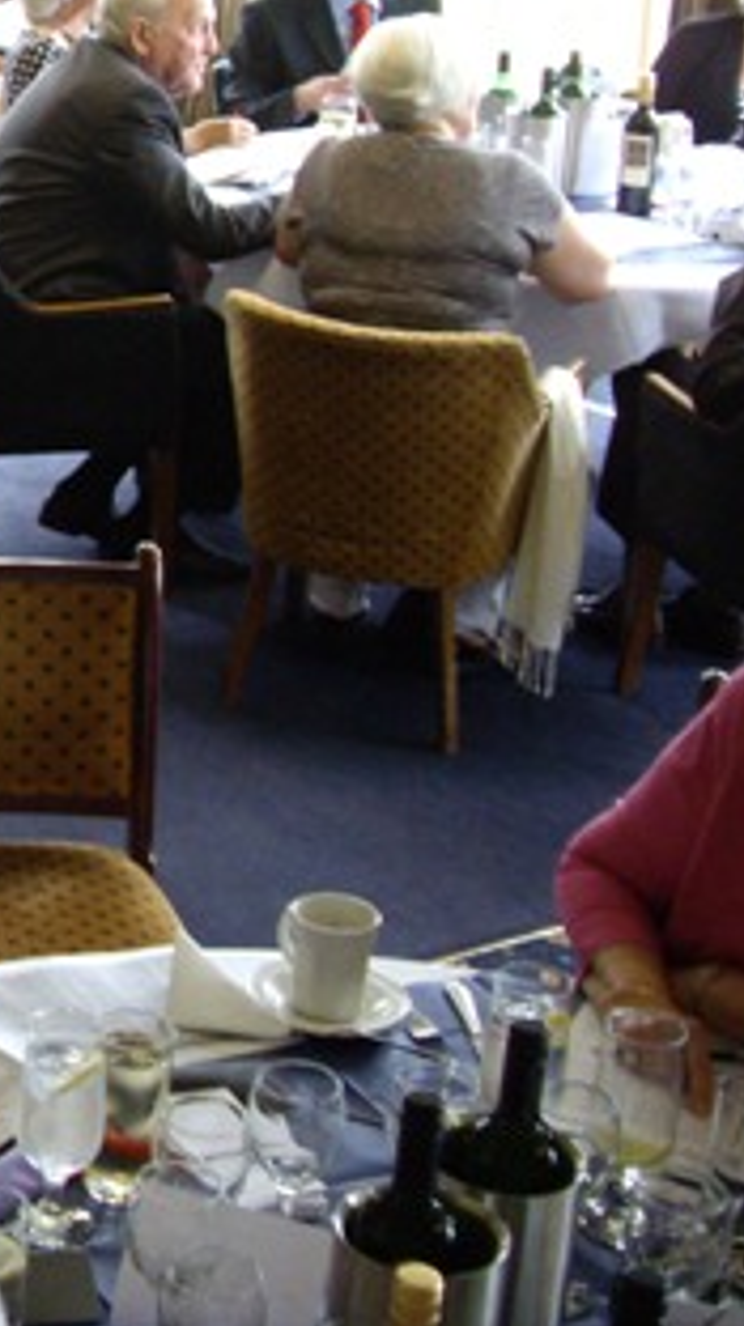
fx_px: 2988
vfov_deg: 24.7
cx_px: -540
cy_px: 327
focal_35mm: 85
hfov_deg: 13.0
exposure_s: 1/80
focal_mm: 7.9
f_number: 2.8
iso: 400
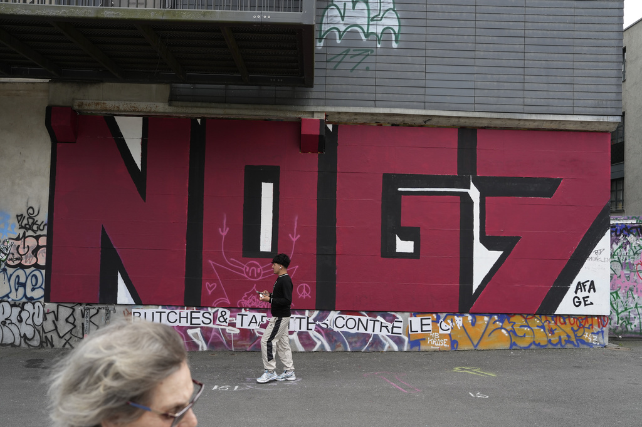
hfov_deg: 61.9
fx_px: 535
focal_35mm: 30
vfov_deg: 43.6
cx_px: 321
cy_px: 214
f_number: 6.3
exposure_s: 1/640
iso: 400
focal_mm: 30
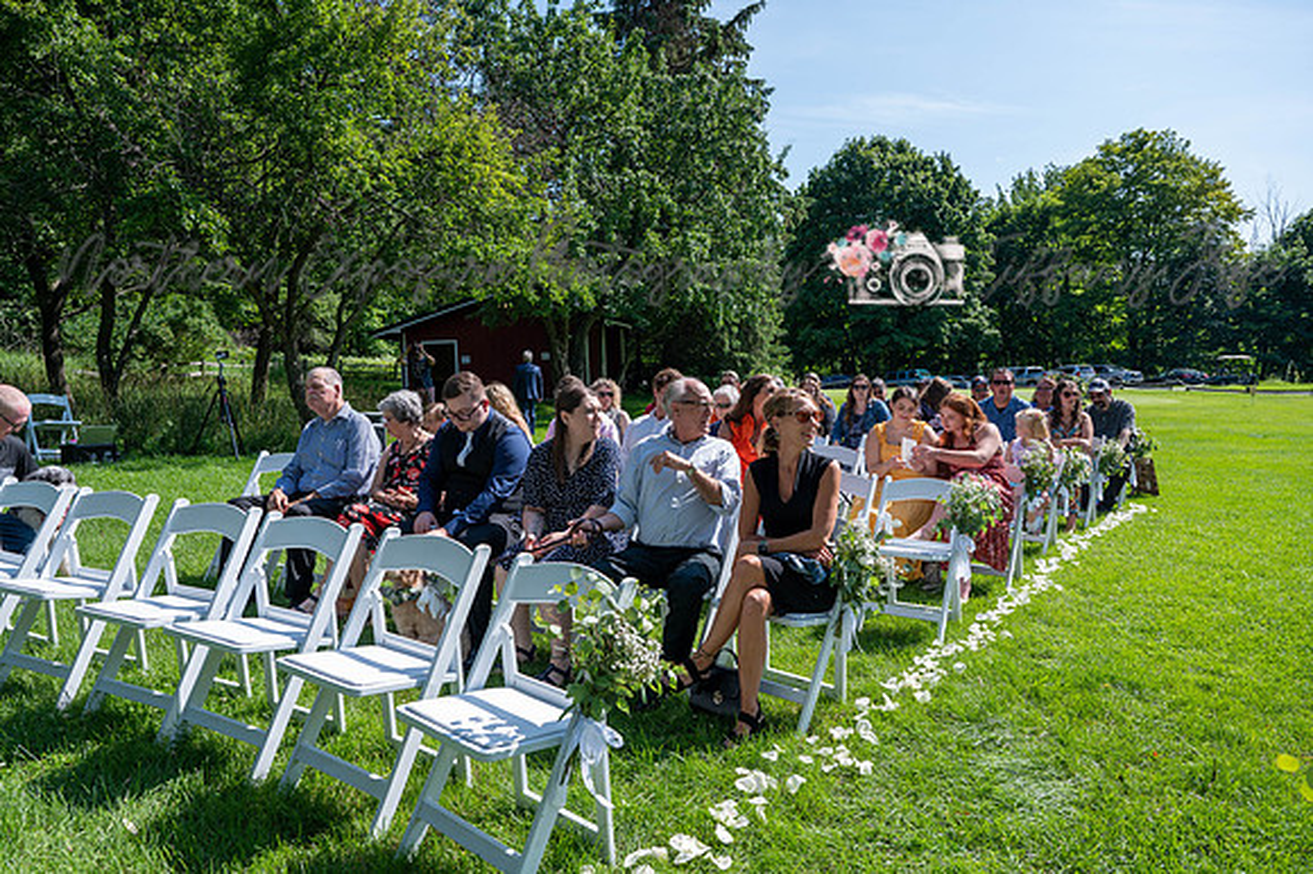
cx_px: 656
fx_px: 875
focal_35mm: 24
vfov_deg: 53.1
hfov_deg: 73.8
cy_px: 437
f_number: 5.6
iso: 100
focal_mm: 24
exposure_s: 1/250
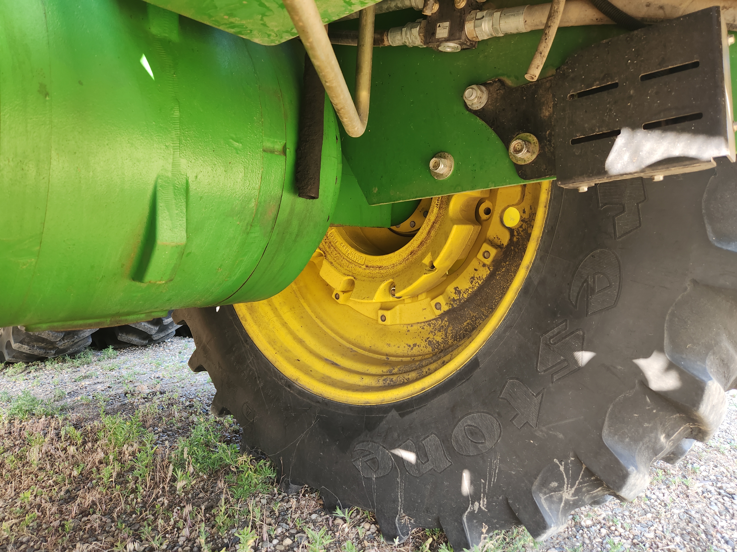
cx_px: 368
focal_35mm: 23
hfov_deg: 73.9
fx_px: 490
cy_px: 276
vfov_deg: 58.9
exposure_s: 1/180
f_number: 1.8
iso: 100
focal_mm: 5.4
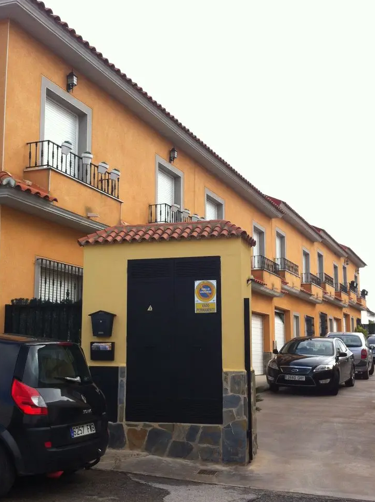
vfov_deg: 40.5
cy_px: 256
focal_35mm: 47
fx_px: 681
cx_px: 180
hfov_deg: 30.8
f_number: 2.8
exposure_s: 1/408
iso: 80
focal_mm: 3.85
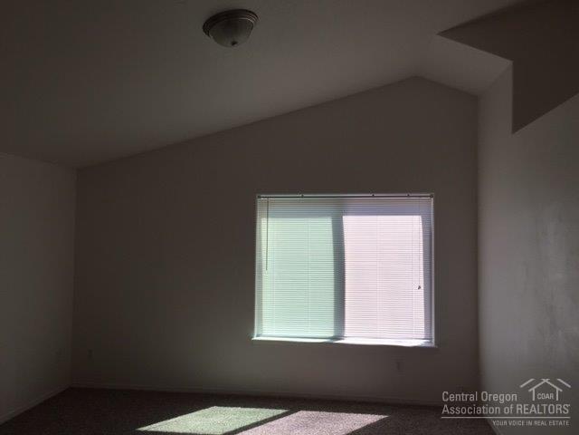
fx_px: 485
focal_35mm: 29
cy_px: 218
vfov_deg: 48.2
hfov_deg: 61.7
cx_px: 290
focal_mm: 4.15
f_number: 2.2
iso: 32
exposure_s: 1/291
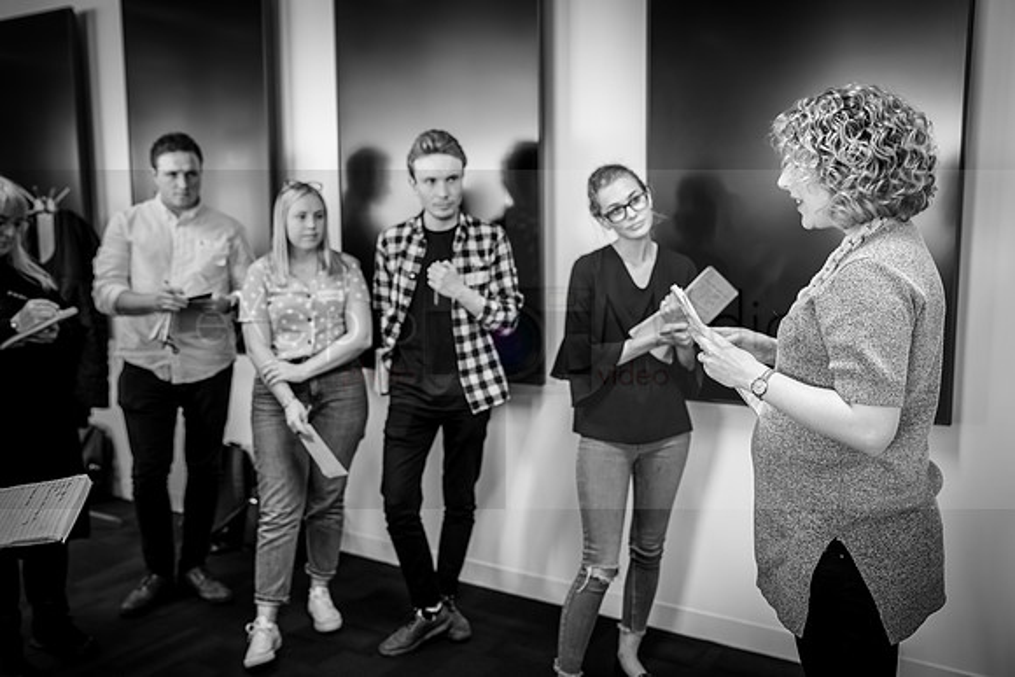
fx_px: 909
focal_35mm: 32
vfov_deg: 40.9
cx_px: 508
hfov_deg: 58.3
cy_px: 338
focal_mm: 31
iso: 200
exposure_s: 1/40
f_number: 2.8
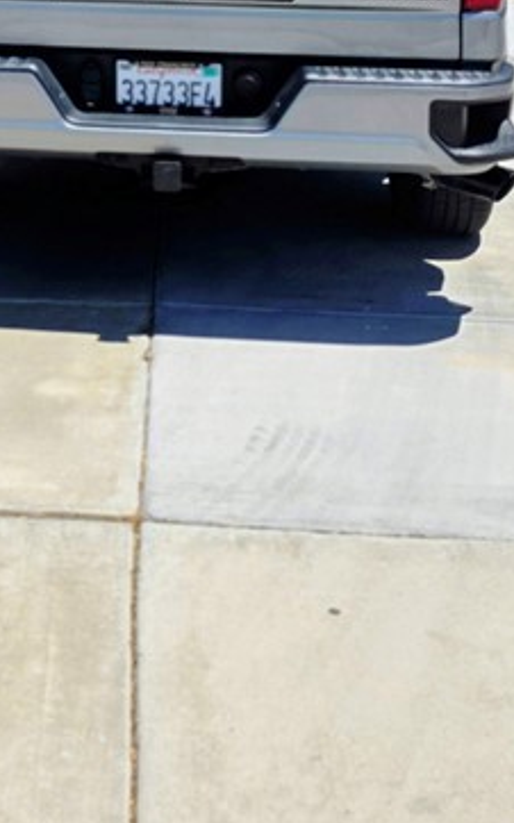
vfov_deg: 24.8
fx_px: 1548
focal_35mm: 69
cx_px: 27
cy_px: -319
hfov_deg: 18.5
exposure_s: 1/7944
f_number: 1.7
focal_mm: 6.3
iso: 64
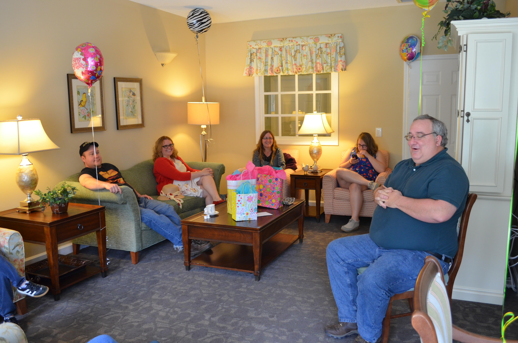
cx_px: 259
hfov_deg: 57.3
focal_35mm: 33
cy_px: 172
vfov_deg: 39.8
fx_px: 474
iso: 800
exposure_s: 1/50
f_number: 3.8
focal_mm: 22
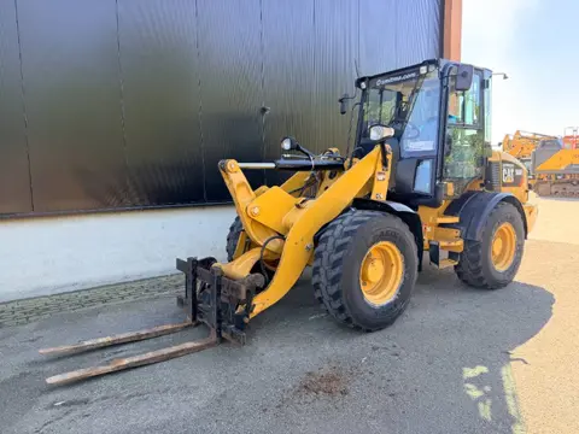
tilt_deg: -6.8
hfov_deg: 71.6
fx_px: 401
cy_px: 217
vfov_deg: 56.8
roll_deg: +0.8
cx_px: 290
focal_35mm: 24
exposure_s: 1/438
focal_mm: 6.76
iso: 100
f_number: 1.78
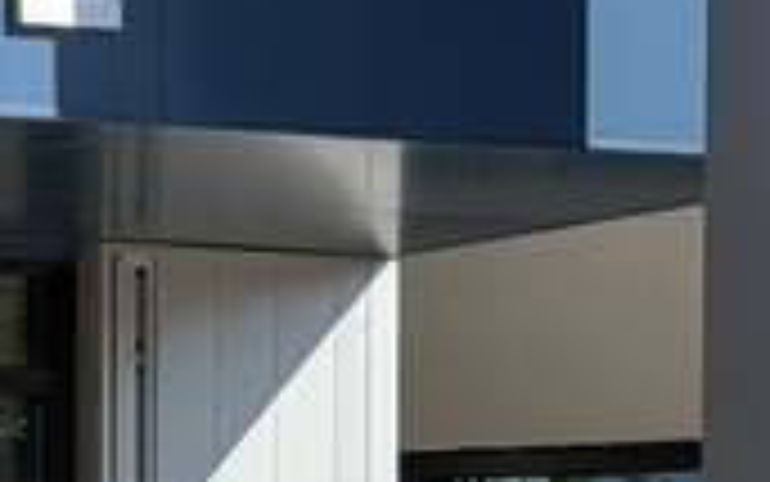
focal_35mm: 298
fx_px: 6256
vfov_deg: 4.3
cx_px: -820
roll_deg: +2.4
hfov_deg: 6.8
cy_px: 1158
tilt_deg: -1.1
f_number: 1.78
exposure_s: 1/3891
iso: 64
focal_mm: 6.76
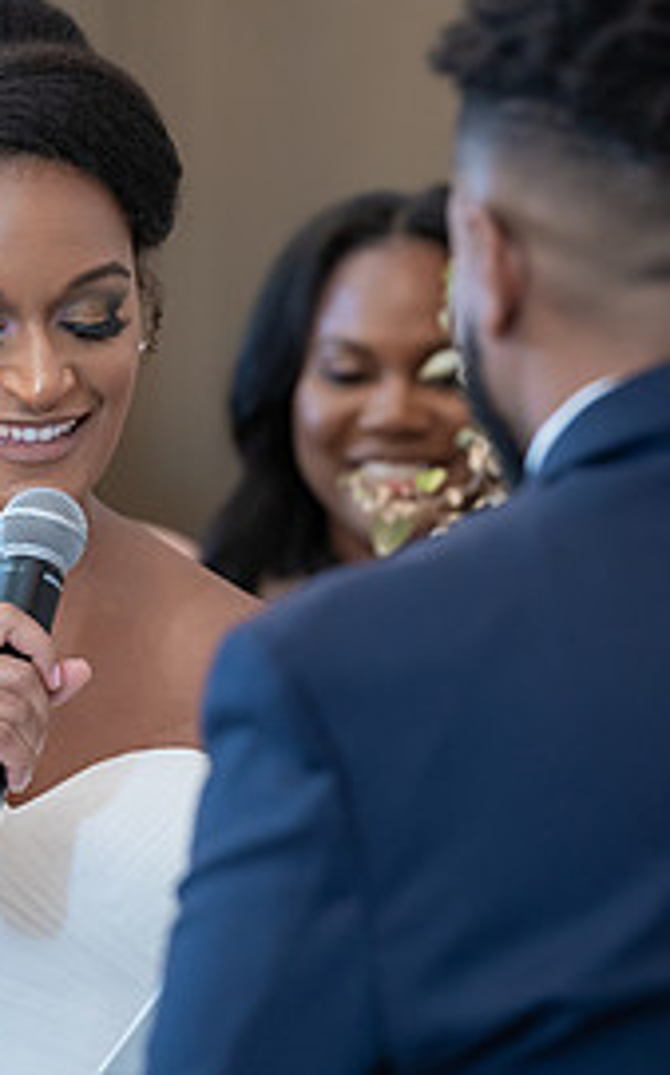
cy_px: 532
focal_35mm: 334
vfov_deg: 6.3
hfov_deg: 3.9
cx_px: 123
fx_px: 9774
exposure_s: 1/100
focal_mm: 197
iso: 2000
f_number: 4
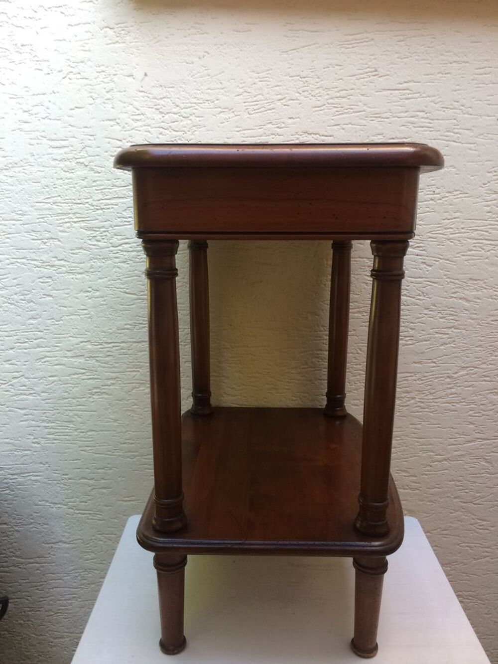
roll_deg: +0.7
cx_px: 249
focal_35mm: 29
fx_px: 556
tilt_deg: -14.2
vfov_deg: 61.7
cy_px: 332
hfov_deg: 48.2
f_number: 2.2
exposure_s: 1/33
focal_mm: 4.15
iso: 40
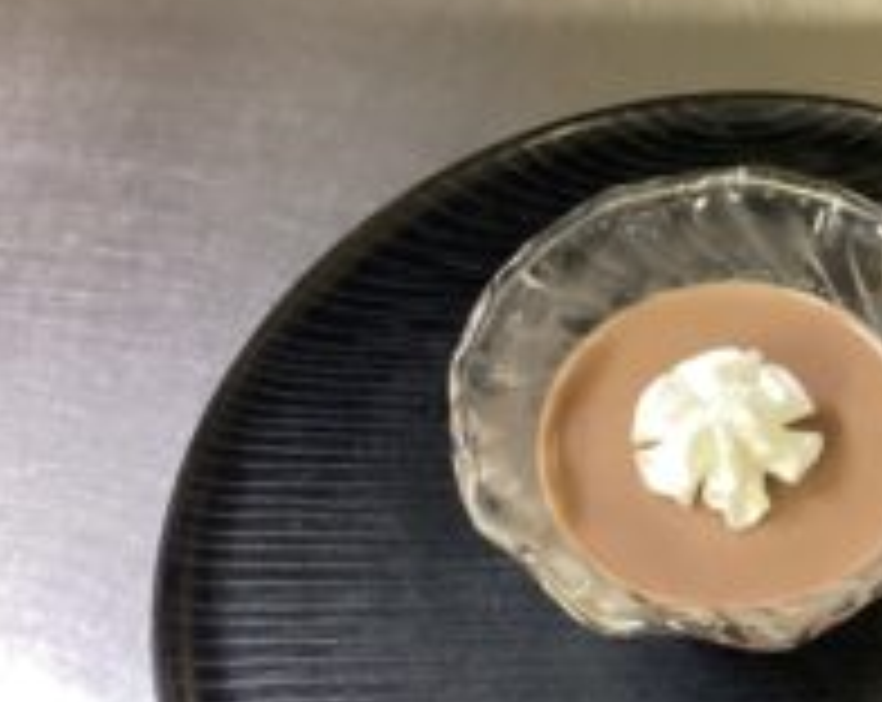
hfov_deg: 30.8
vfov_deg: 26.0
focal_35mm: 58
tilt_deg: -61.6
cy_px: 488
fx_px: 1511
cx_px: 821
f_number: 2.4
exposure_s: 1/30
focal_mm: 3.3
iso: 500
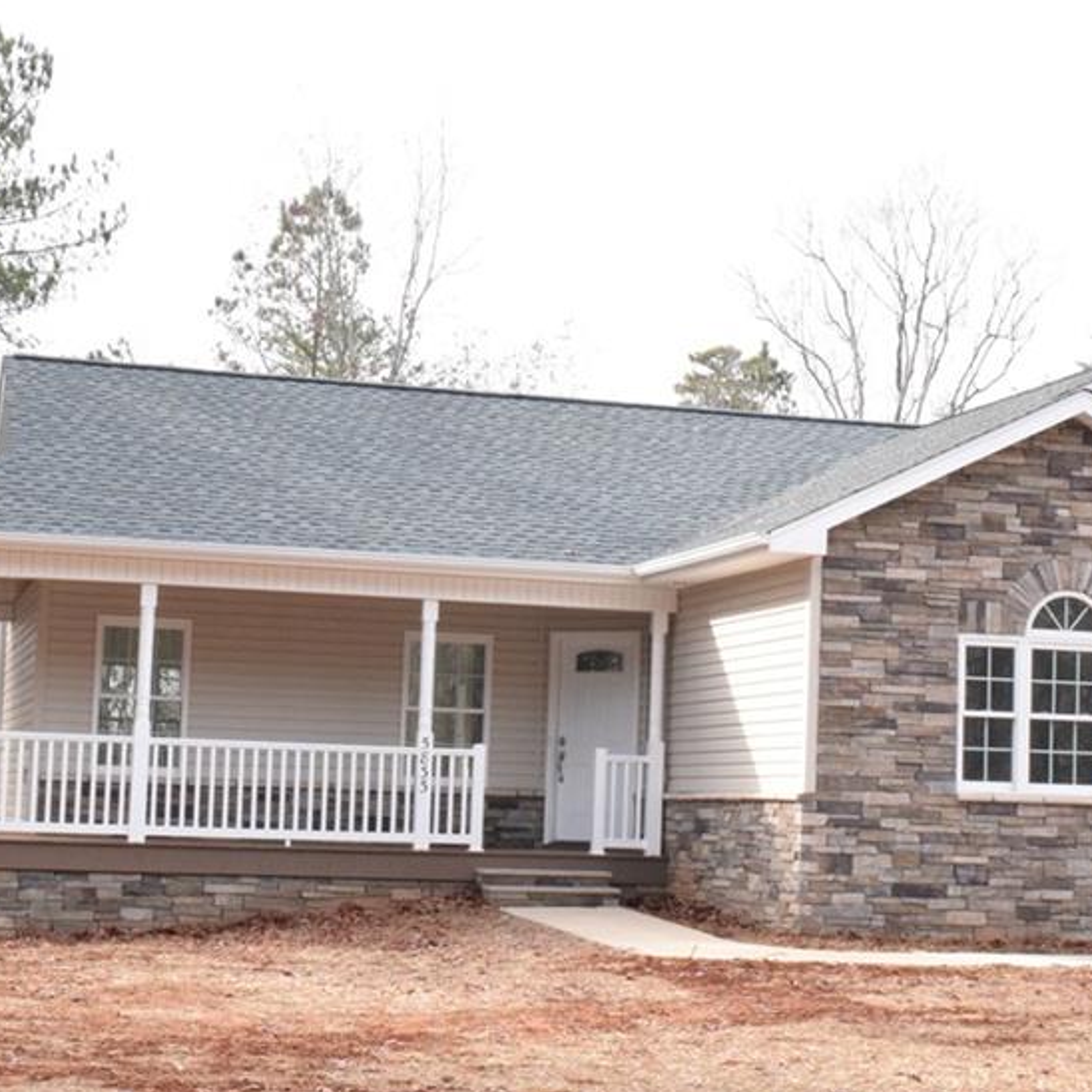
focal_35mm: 74
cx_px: 707
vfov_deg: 23.4
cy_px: 523
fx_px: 2634
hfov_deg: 23.3
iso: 3200
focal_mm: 31
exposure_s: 1/200
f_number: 29
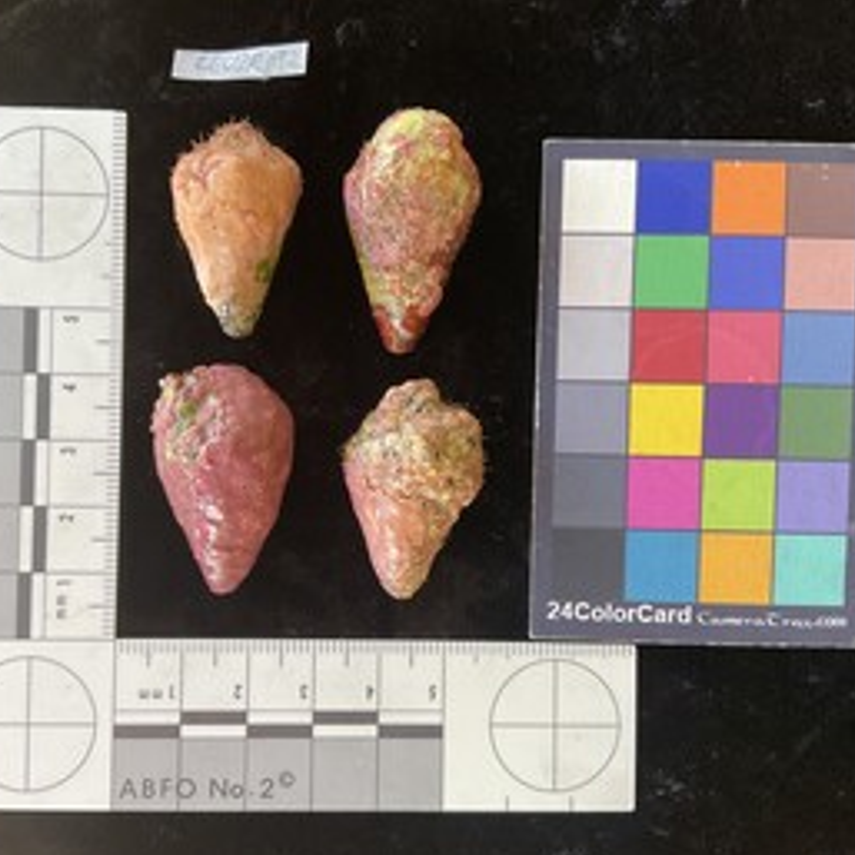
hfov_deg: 47.1
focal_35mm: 35
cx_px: 373
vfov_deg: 47.2
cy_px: 434
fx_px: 978
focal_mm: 3
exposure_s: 1/60
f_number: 1.8
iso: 50
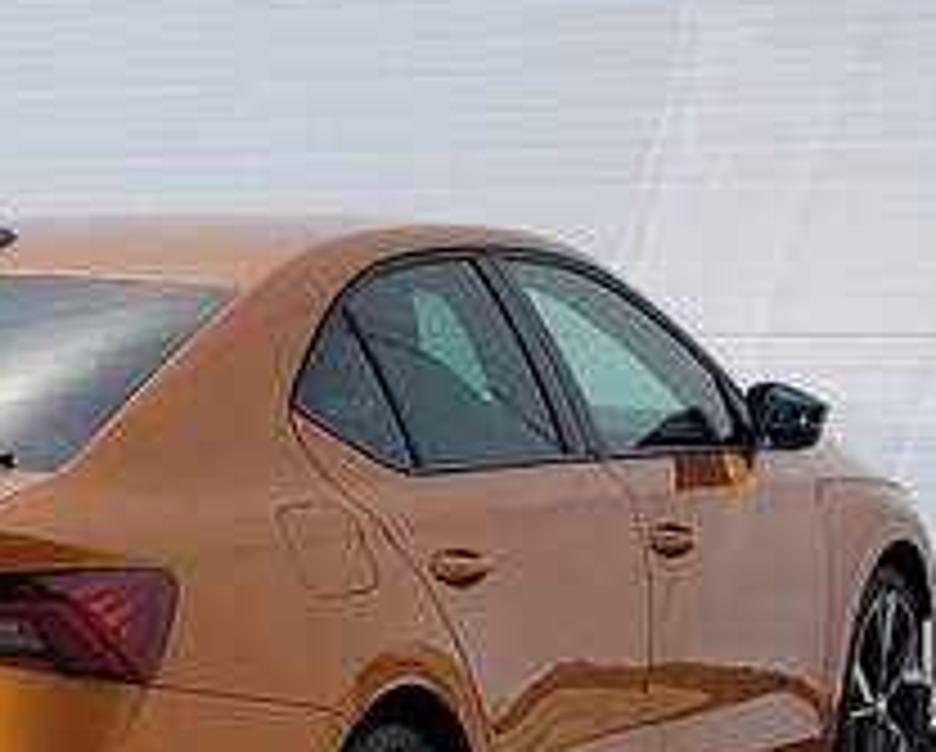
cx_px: 140
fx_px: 1859
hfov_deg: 27.5
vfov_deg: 22.4
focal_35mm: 67
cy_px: 651
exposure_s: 1/3956
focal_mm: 5.4
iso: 40
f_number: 1.8
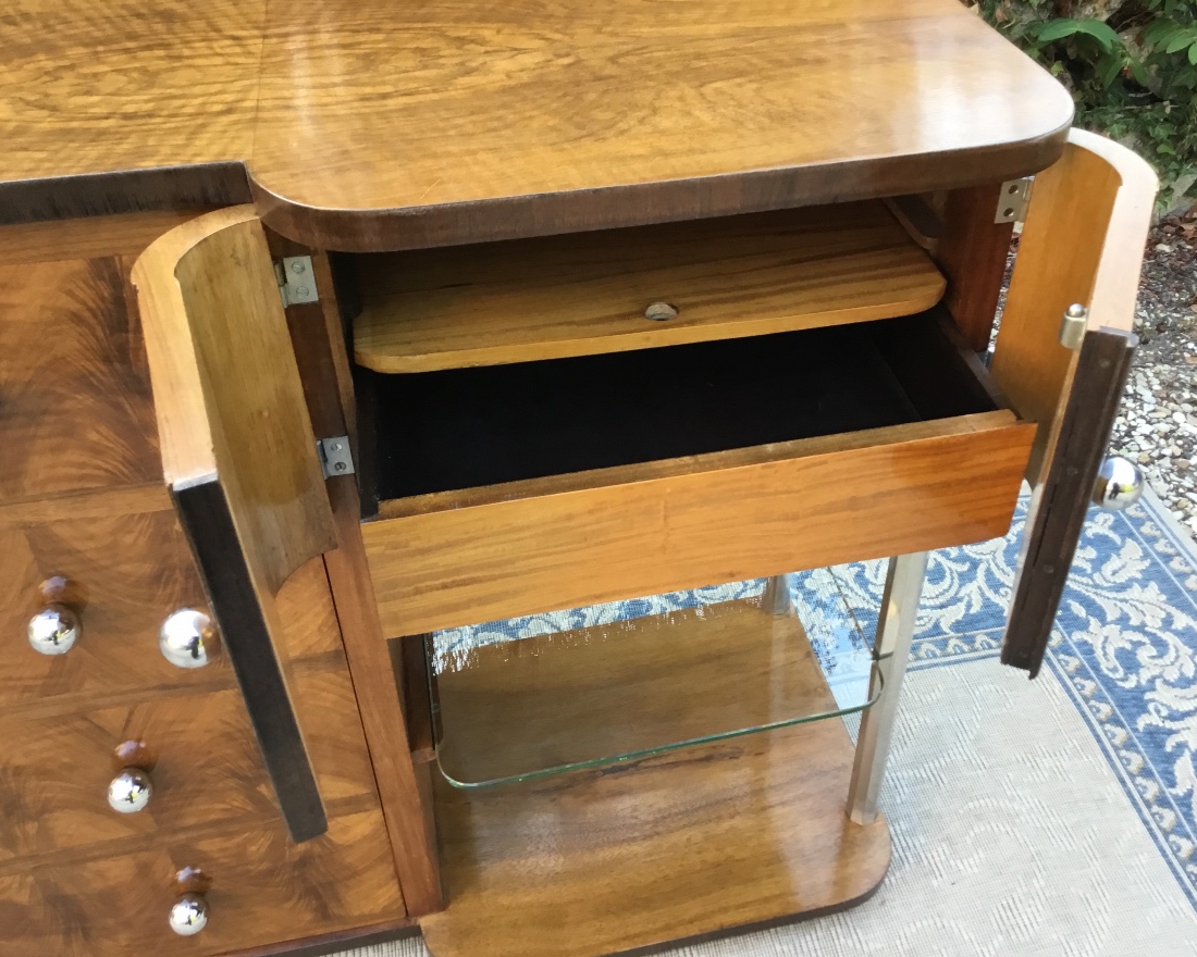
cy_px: 470
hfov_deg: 54.1
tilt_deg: -36.7
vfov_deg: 44.5
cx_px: 650
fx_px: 1169
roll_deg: +0.1
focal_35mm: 33
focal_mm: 3.3
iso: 40
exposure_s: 1/33
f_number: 2.4
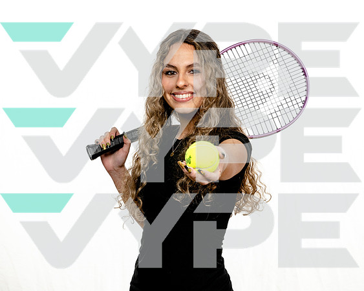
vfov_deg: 17.7
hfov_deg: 22.0
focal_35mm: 87
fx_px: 936
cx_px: 157
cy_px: 142
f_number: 8
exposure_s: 1/250
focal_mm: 70
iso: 160
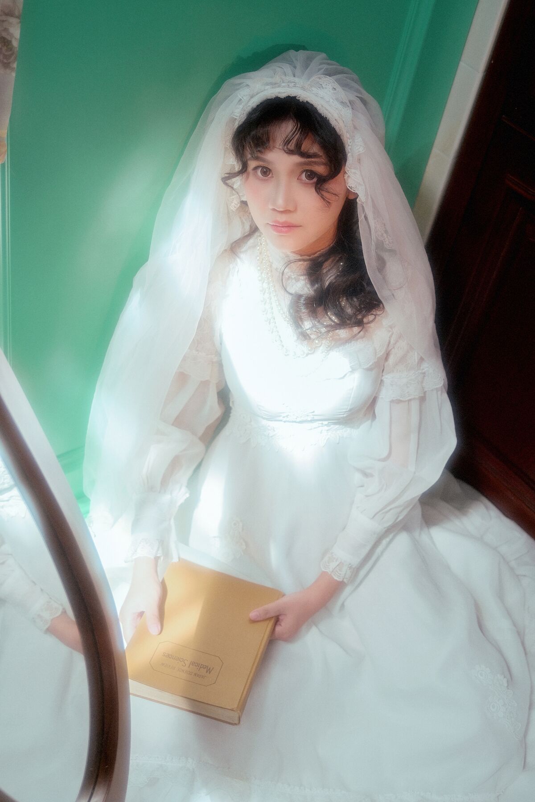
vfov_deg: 47.4
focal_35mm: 41
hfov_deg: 32.6
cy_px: 401
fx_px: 914
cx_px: 268
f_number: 2.8
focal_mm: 27.4
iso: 640
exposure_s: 1/250
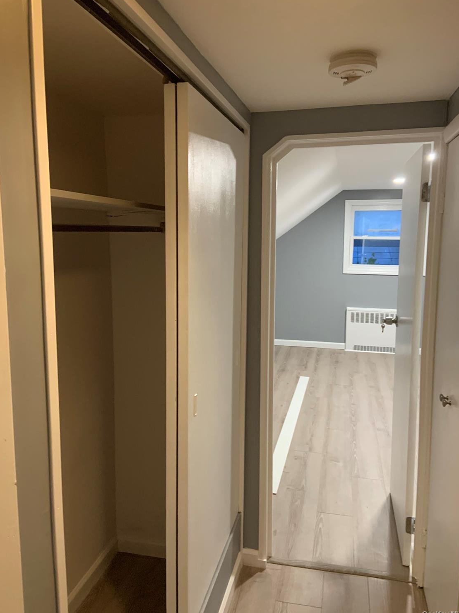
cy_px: 301
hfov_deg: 51.3
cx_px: 231
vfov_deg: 65.3
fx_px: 477
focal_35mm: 27
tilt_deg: -8.0
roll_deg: -0.3
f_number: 1.8
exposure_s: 1/40
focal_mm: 4.25
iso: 320
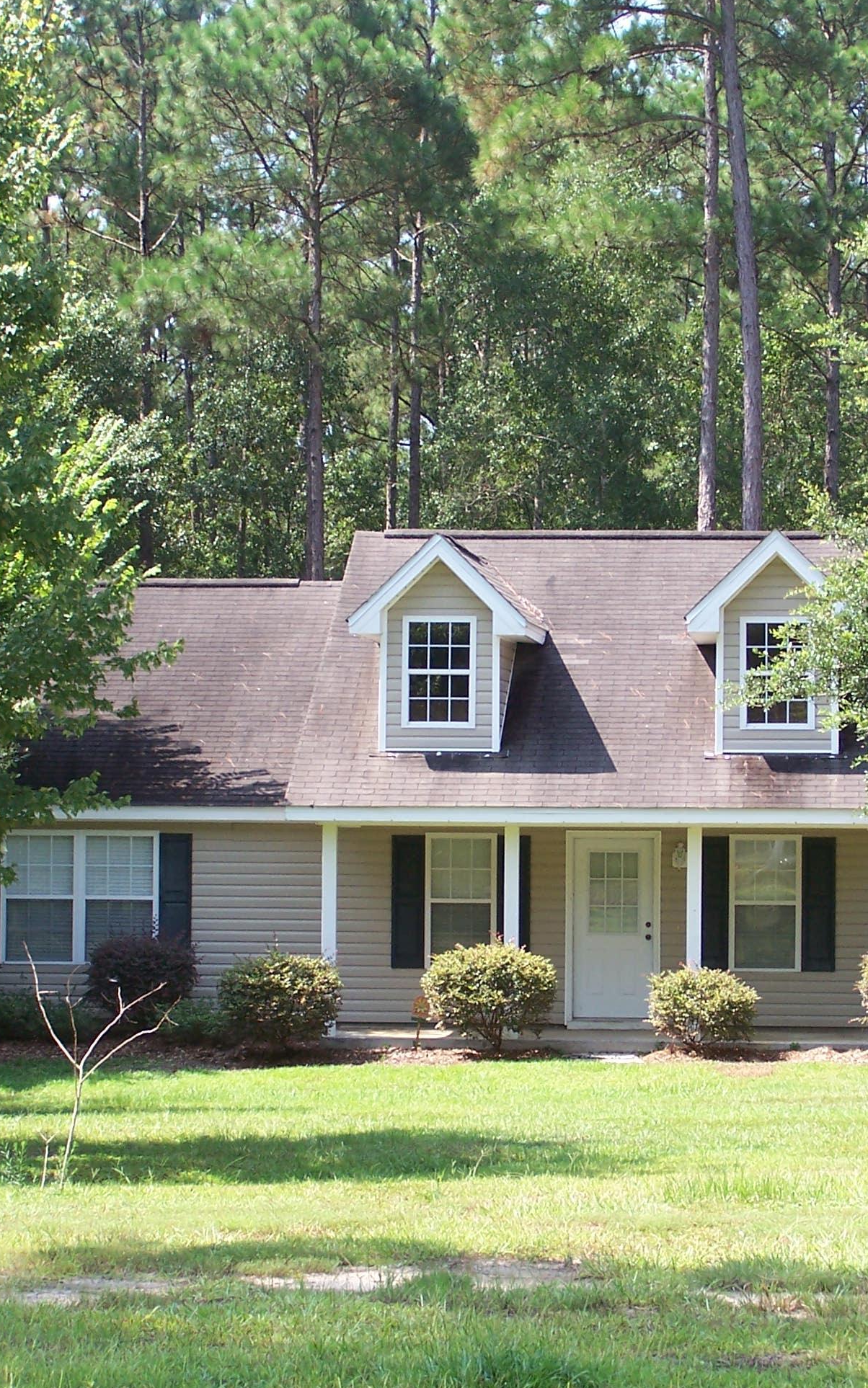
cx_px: 609
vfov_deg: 21.9
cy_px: 693
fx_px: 3595
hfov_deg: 13.7
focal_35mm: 95
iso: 80
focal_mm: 11.1
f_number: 3.2
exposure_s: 1/250
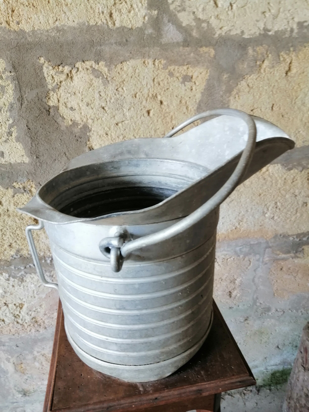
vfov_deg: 67.3
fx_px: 309
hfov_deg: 53.1
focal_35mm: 26
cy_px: 206
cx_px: 154
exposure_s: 1/33.3
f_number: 1.8
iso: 125
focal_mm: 3.96
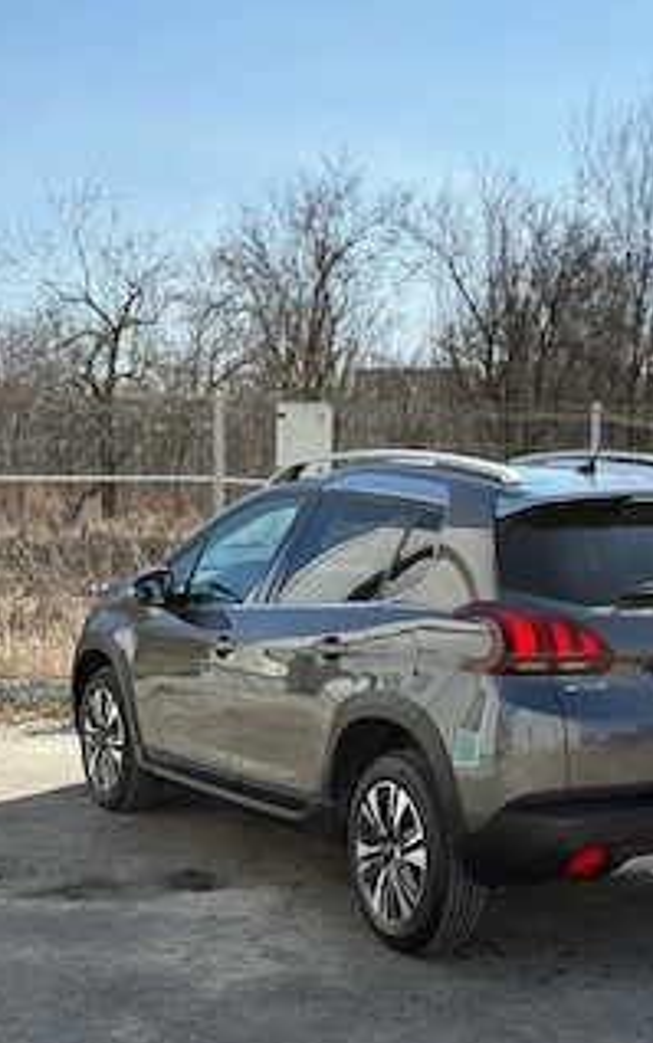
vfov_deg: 32.0
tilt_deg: -3.8
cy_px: 544
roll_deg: -0.6
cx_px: 473
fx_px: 1821
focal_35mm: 64
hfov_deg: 20.2
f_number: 1.78
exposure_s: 1/2033
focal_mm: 6.76
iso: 80
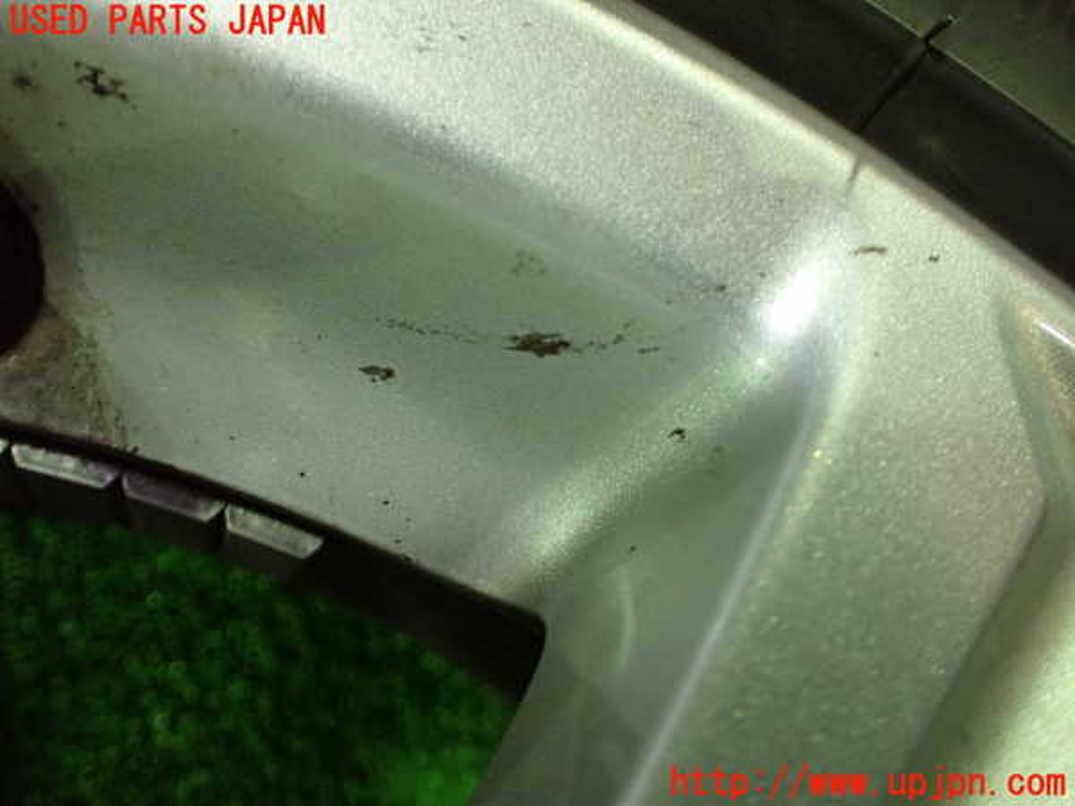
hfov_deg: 60.0
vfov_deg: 46.8
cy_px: 403
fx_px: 932
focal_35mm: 30
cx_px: 538
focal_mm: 5.4
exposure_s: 1/60
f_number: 2.3
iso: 800
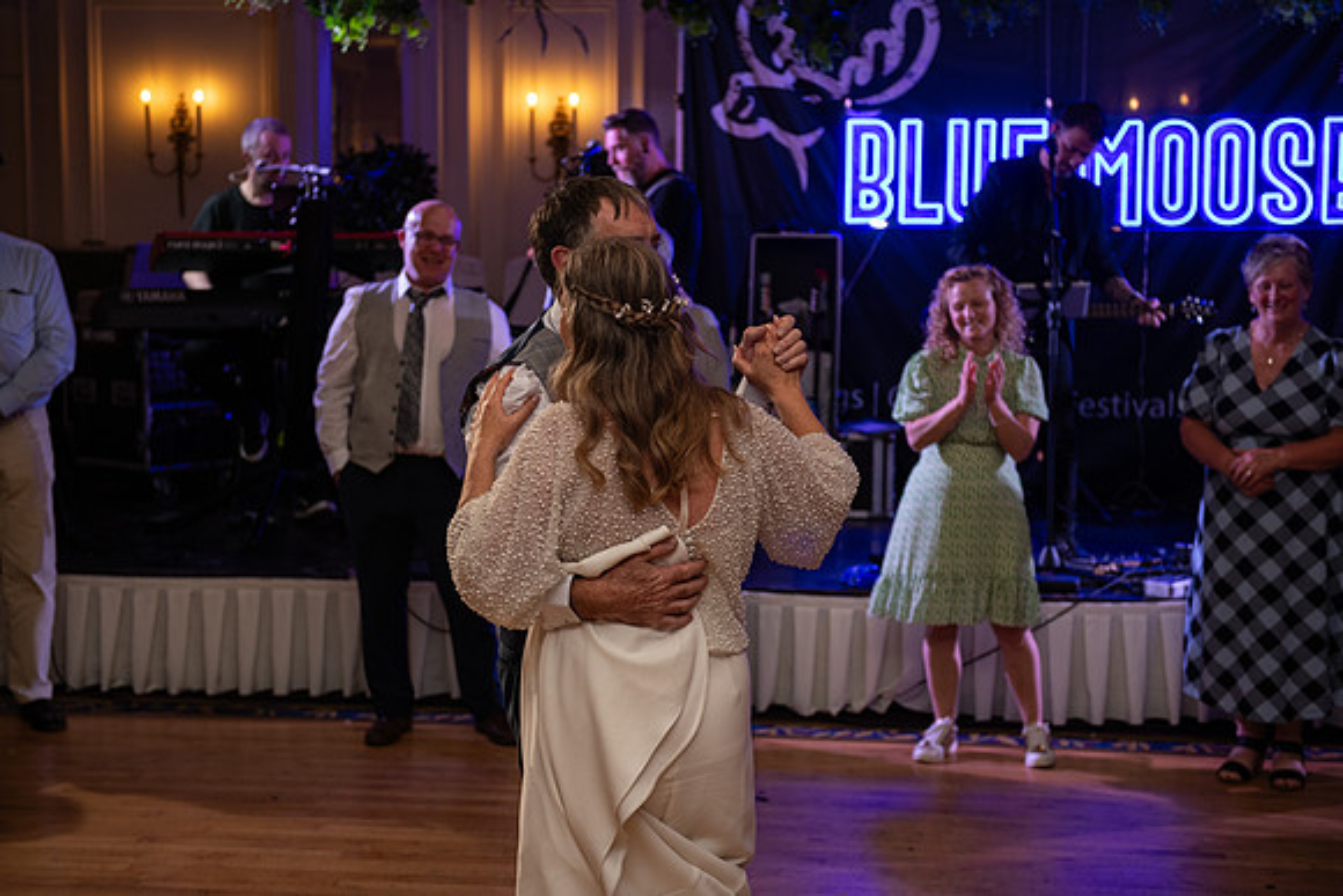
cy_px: 448
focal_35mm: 56
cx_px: 672
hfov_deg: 35.6
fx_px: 2090
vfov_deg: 24.2
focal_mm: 56
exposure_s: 1/160
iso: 500
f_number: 3.5
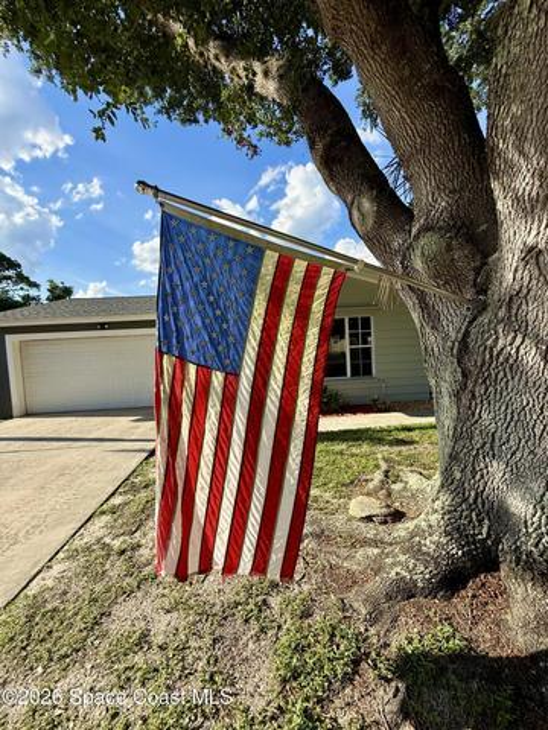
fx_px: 296
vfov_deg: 102.1
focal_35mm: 14
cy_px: 365
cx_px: 274
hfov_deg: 85.7
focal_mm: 2.22
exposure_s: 1/1189
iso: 64
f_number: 2.2
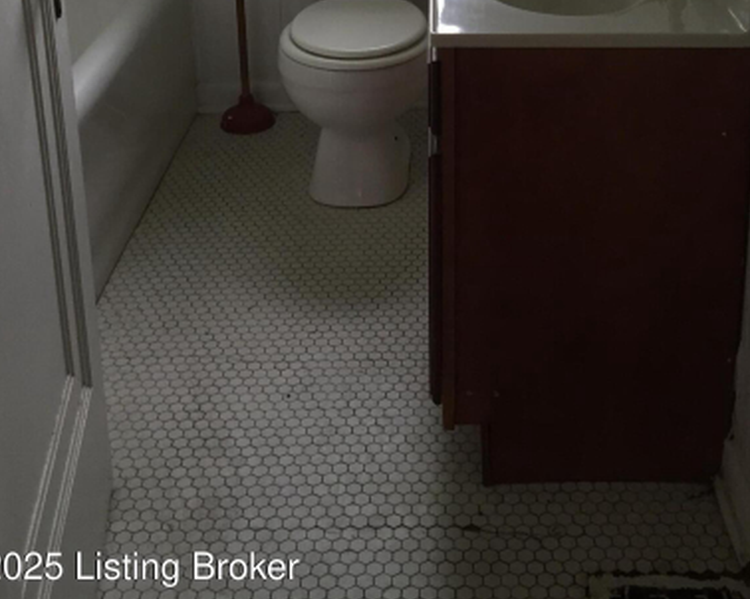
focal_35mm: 50
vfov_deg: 28.0
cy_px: -35
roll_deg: +0.1
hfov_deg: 37.2
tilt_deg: -15.7
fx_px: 1109
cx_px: 446
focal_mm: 4.15
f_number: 2.2
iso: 100
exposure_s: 1/30
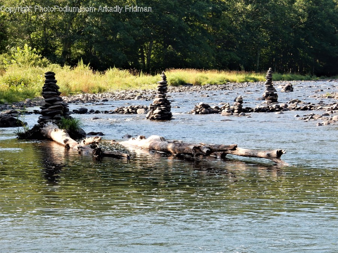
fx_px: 1142
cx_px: 169
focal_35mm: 117
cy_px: 126
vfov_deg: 12.7
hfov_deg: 16.8
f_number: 5.6
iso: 125
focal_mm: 20.9
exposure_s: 1/125
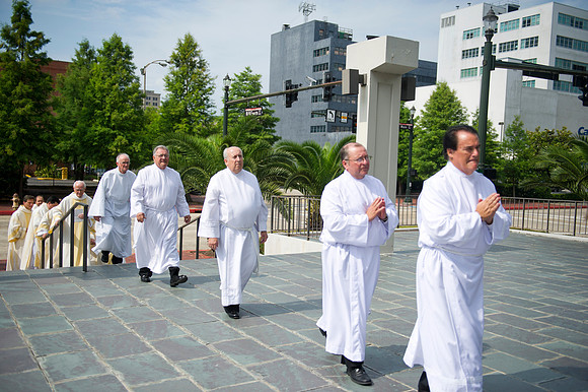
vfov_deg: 36.8
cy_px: 196
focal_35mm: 36
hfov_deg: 53.2
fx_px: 588
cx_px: 294
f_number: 2.8
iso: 320
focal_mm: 36
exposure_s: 1/8000
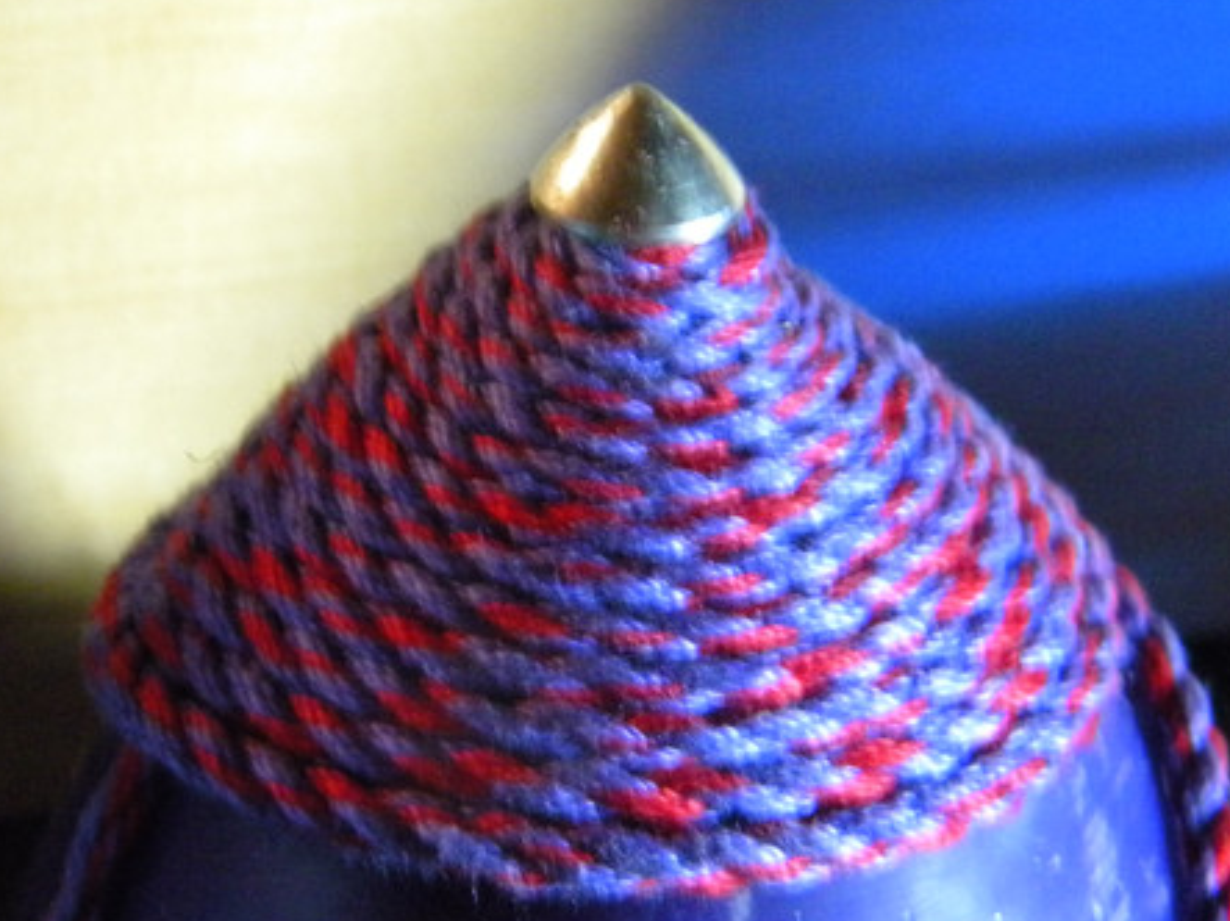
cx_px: 650
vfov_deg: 12.3
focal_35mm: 120
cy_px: 513
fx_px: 4263
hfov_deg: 16.4
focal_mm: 15.1
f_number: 4.5
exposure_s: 1/14.8
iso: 800
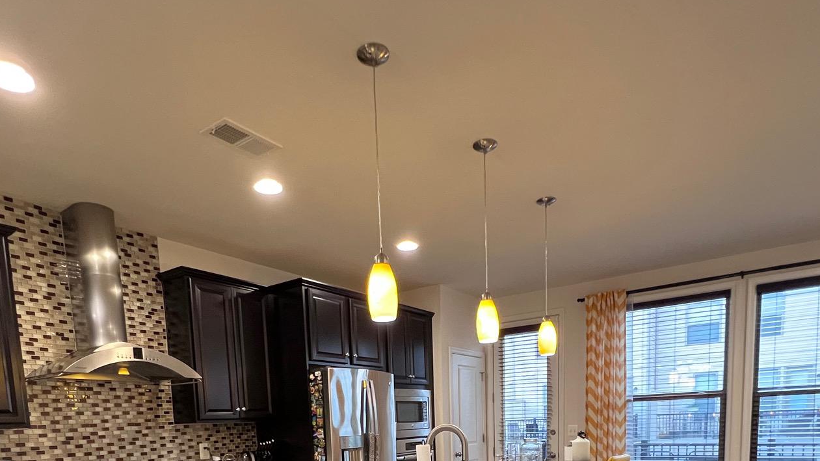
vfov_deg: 40.9
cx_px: 401
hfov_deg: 78.7
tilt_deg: -7.7
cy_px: 493
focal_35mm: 23
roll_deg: +1.9
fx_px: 500
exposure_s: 1/60
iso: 500
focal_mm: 1.57
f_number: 1.8
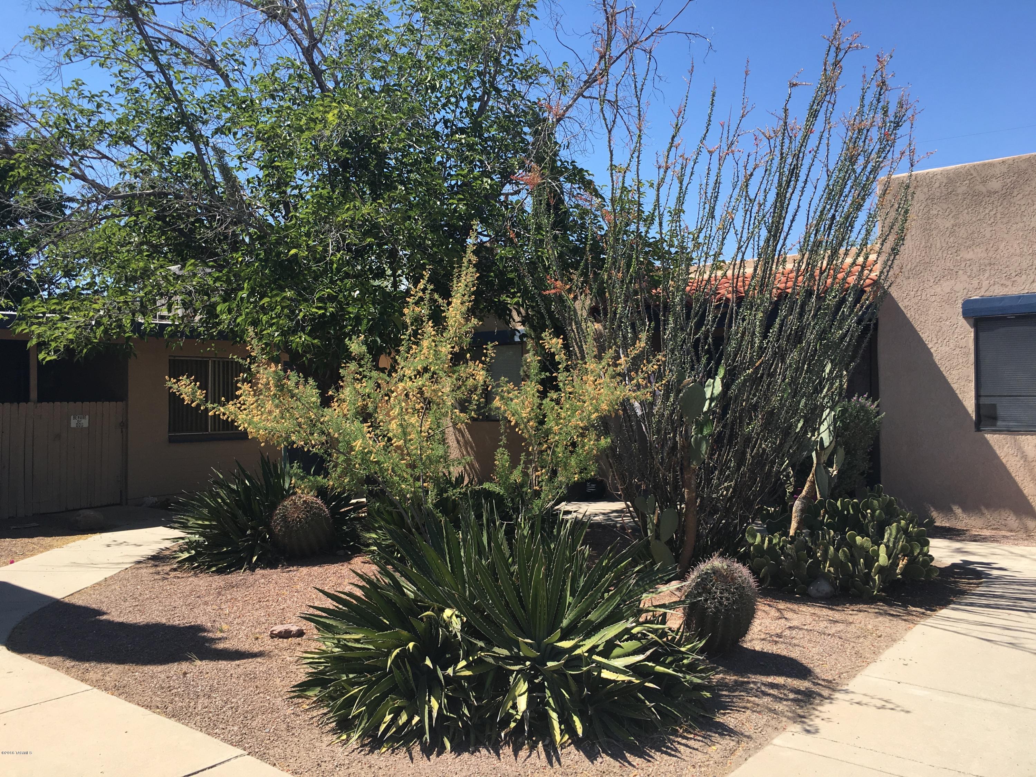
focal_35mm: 29
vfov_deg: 48.2
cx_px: 518
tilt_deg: +1.4
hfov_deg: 61.7
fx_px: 868
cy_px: 388
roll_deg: +1.7
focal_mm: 4.15
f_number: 2.2
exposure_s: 1/938
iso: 25
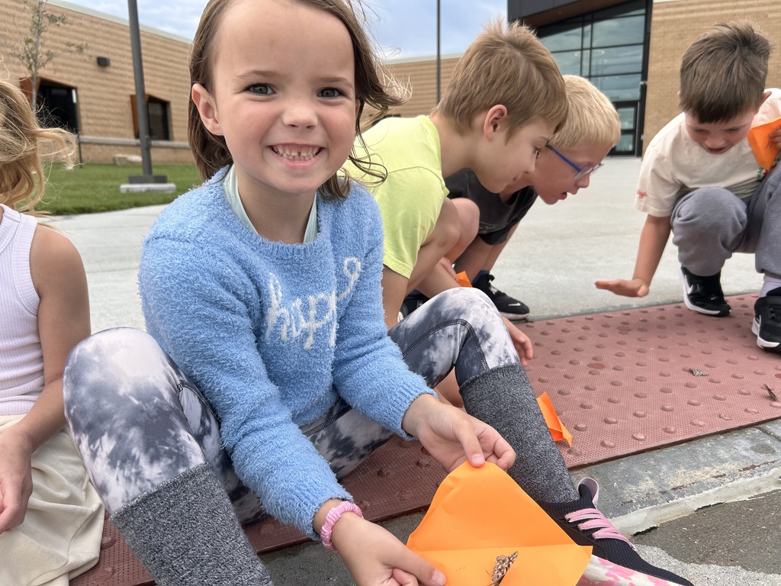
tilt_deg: -14.7
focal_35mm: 26
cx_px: 390
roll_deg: +0.5
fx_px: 587
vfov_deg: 53.1
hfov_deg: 67.3
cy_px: 293
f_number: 1.5
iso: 50
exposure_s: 1/1838
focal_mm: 5.7
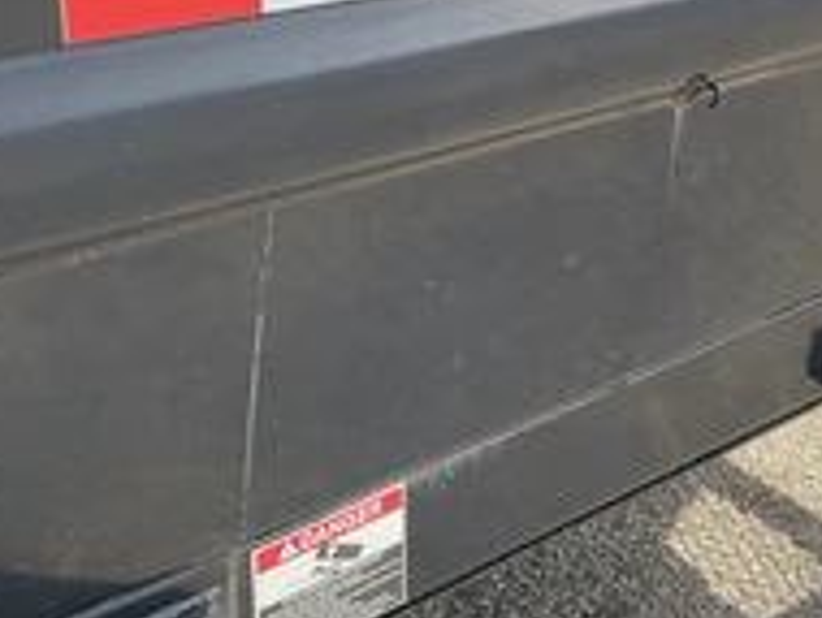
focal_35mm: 61
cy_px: 203
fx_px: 1450
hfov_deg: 31.4
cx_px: 558
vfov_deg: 24.0
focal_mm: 3
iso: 25
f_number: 1.8
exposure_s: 1/344
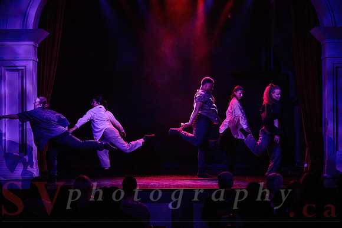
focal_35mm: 95
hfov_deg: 21.5
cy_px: 114
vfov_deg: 14.4
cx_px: 171
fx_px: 903
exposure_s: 1/250
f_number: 2.8
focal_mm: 95
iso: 1600
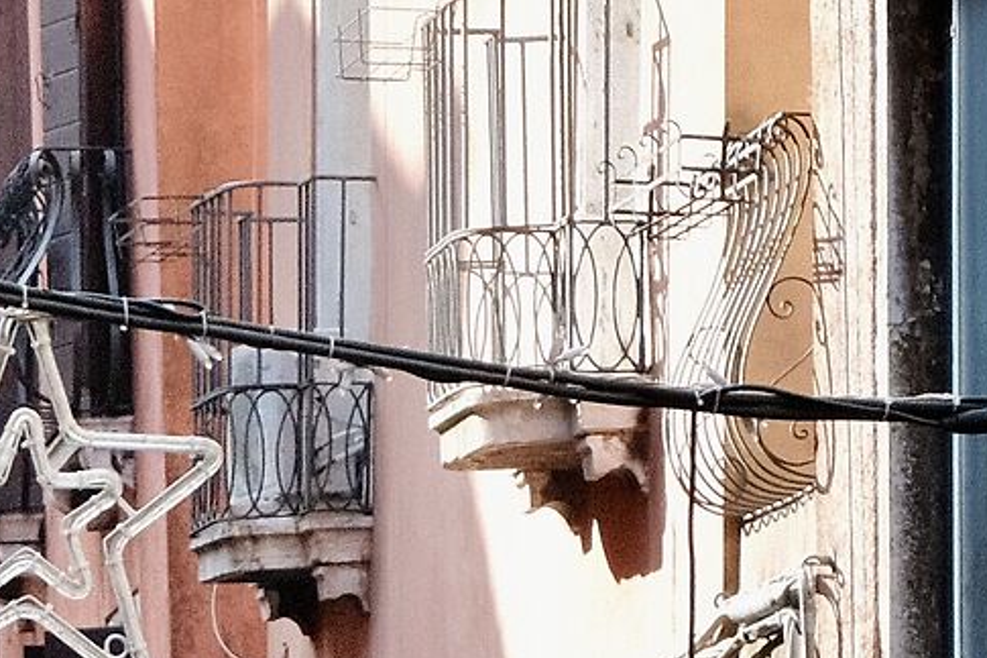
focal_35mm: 317
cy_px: 1595
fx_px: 8688
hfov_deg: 6.3
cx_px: -1038
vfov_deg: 4.2
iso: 800
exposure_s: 1/280
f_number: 8
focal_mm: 42.5
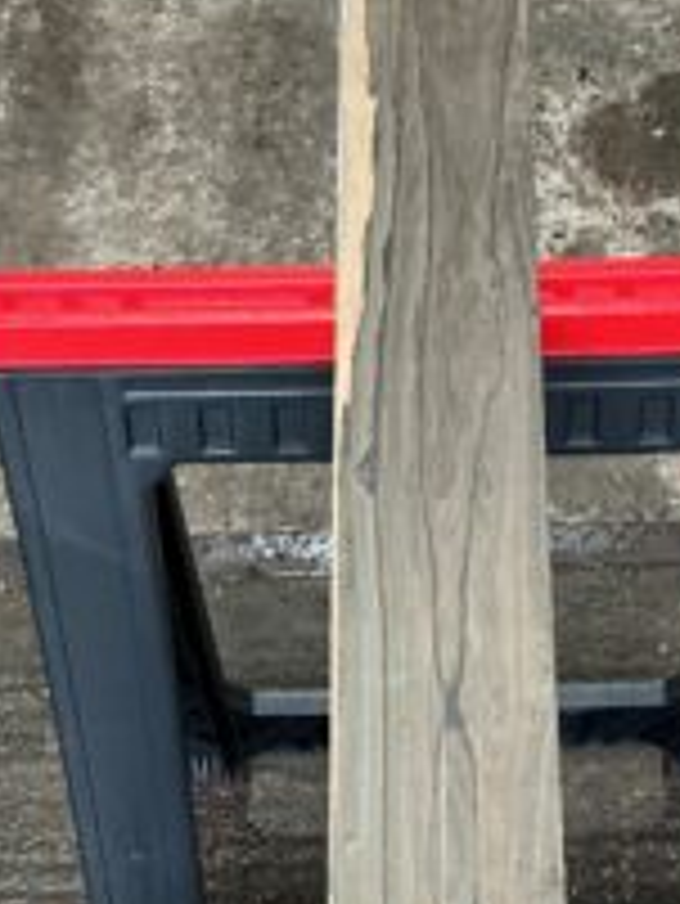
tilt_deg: -61.3
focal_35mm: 77
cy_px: 1014
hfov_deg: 19.1
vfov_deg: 23.6
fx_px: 2015
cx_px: 423
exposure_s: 1/60
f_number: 1.8
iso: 100
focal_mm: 3
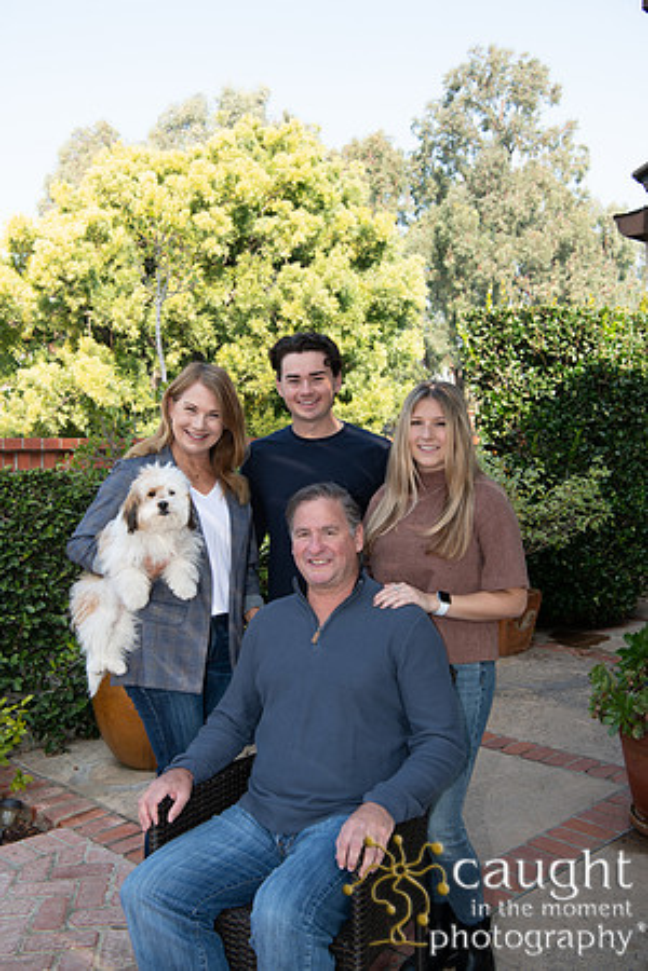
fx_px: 972
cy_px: 486
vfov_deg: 53.1
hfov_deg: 36.9
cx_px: 324
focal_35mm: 36
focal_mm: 36
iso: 250
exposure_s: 1/160
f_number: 8
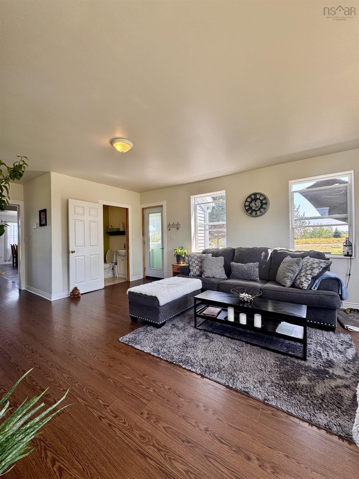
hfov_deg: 85.7
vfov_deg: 102.1
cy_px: 240
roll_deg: +1.0
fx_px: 194
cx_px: 180
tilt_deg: +0.5
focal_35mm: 14
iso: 40
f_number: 2.2
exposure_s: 1/99
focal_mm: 2.22
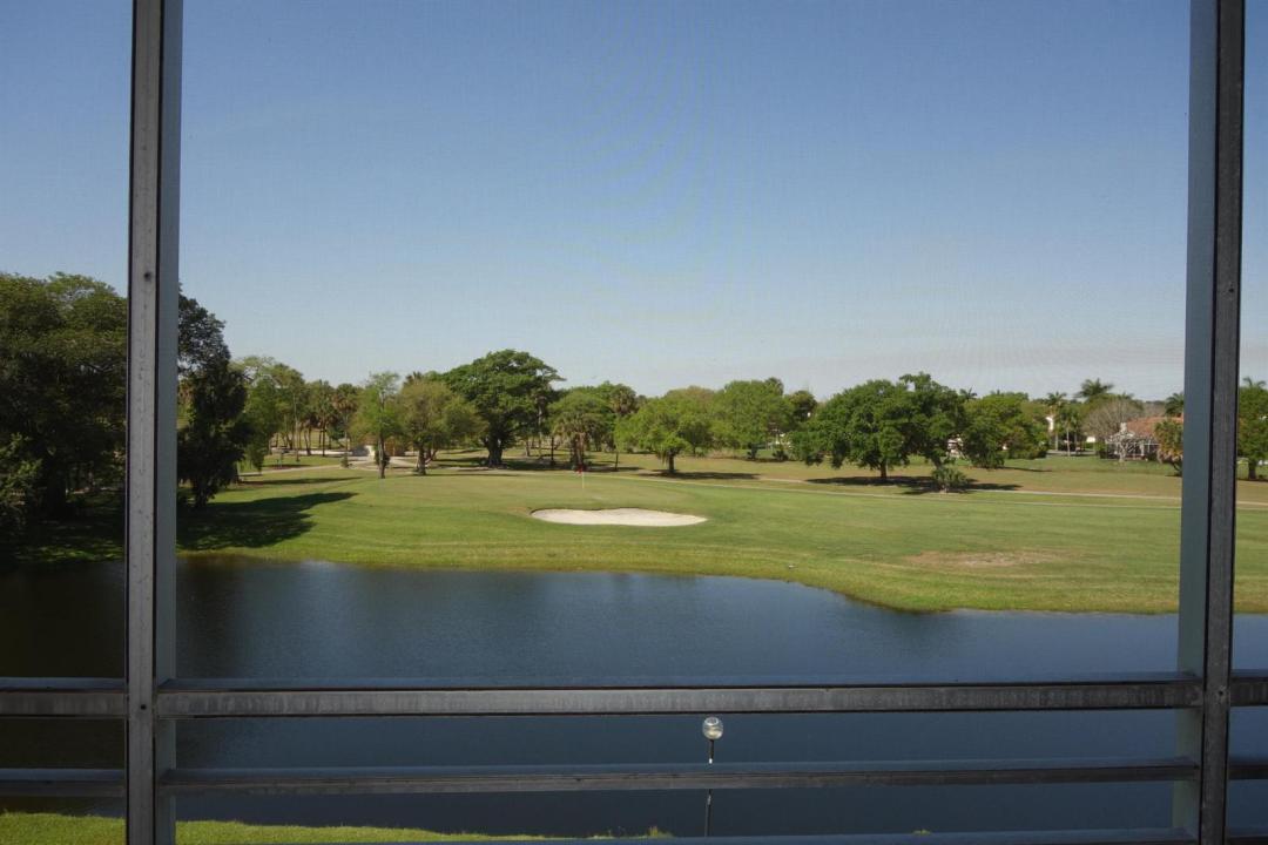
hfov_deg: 65.5
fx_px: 986
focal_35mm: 28
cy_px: 422
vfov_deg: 46.4
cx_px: 634
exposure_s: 1/320
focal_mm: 10.4
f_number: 5.6
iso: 125
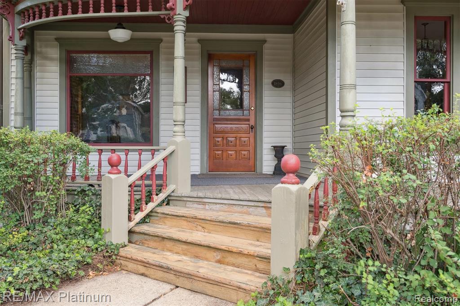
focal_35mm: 32
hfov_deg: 58.8
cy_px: 153
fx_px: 409
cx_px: 230
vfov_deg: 41.1
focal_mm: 32
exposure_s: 1/25
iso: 400
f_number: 9
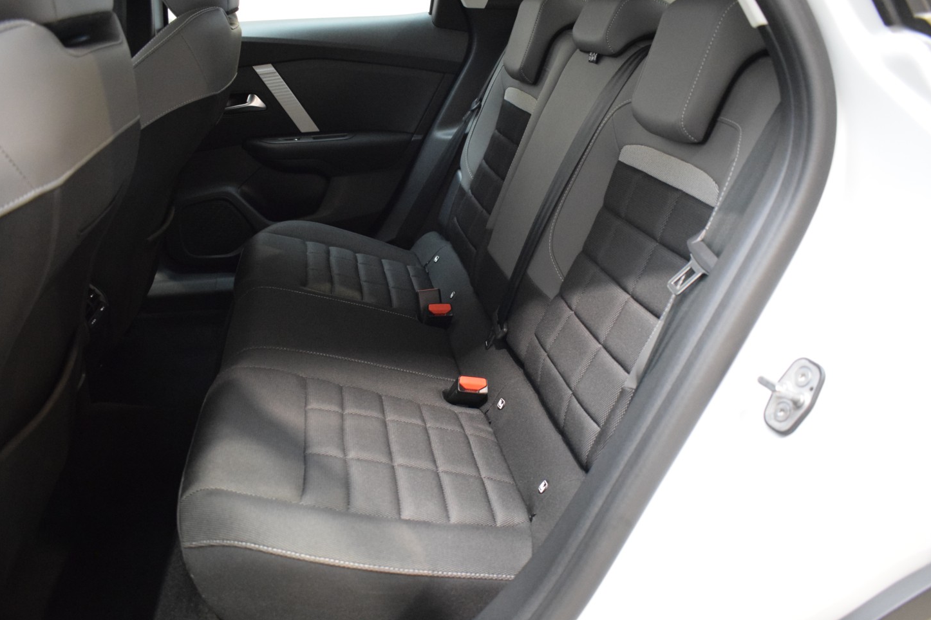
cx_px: 461
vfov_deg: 46.4
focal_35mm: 28
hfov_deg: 65.5
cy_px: 309
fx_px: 724
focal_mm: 18
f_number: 3.5
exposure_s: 1/60
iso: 4000
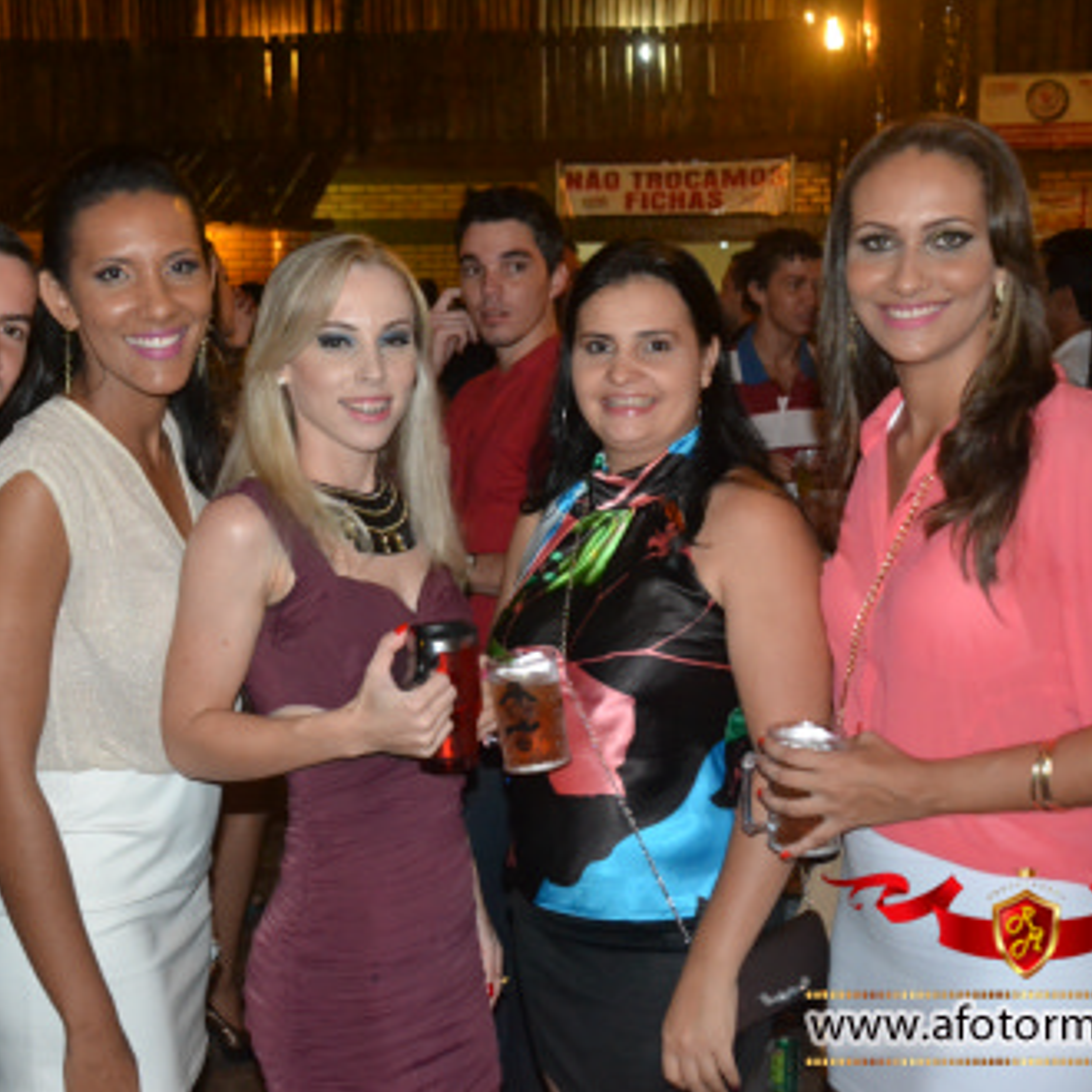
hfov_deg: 31.6
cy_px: 544
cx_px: 450
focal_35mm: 54
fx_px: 1927
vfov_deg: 31.6
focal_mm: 28
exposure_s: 1/60
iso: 3200
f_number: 4
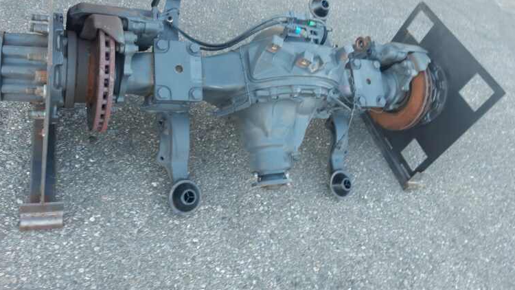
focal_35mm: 29
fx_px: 396
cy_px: 96
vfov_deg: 39.7
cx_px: 261
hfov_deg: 66.1
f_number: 1.7
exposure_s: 1/50
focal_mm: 3.92
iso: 64
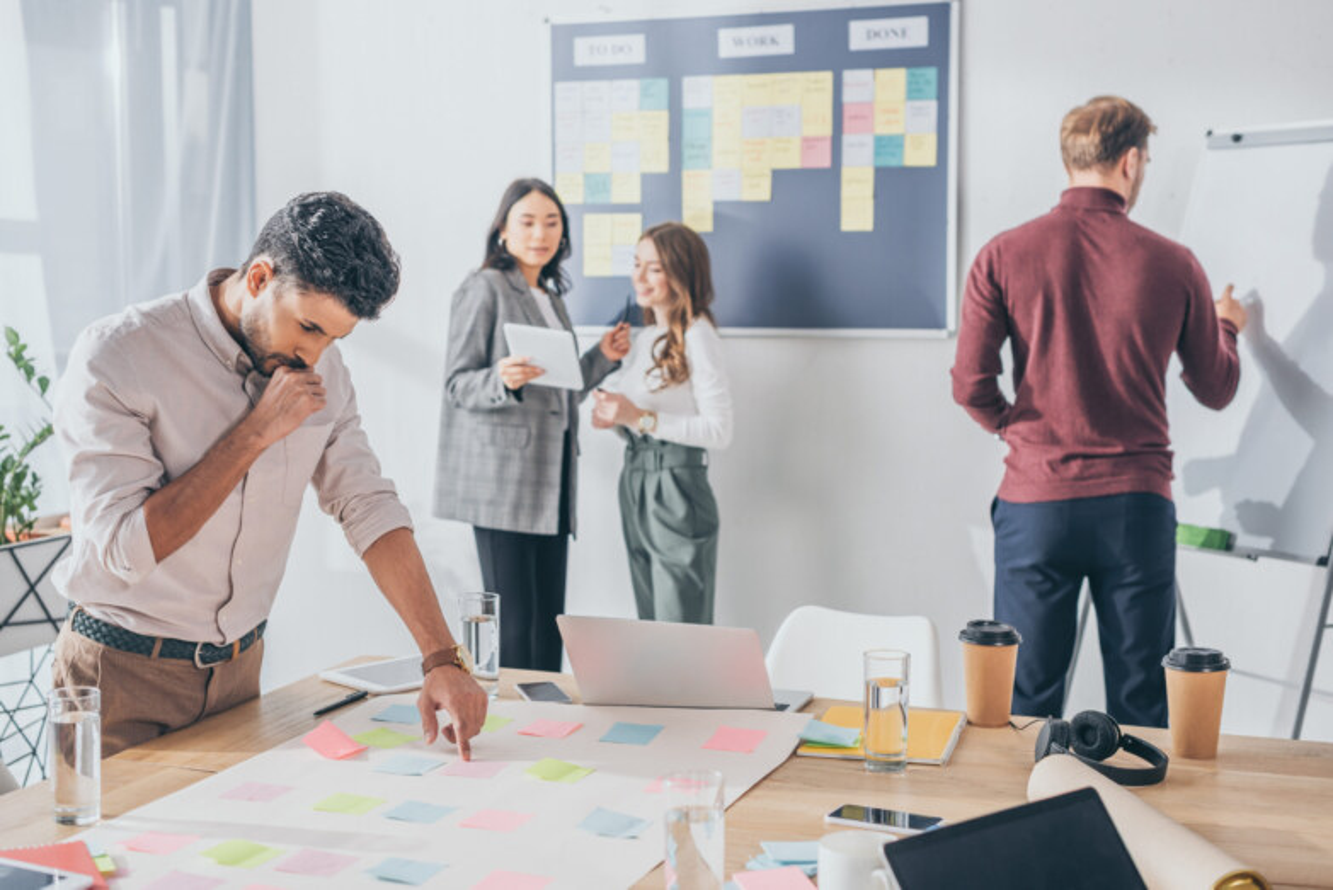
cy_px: 445
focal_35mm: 50
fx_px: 1852
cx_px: 666
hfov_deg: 39.6
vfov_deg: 27.0
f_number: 4
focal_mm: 50
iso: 100
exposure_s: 1/200
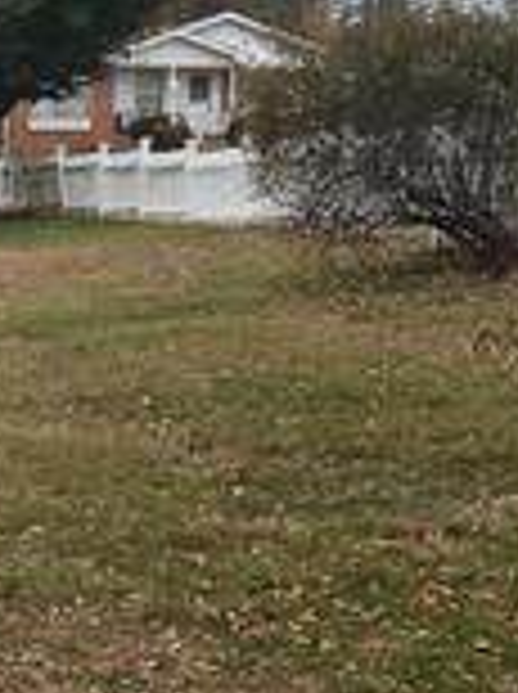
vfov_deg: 17.1
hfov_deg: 12.2
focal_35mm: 115
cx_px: -288
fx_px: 2301
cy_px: 495
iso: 80
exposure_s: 1/1641
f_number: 1.8
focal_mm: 5.4
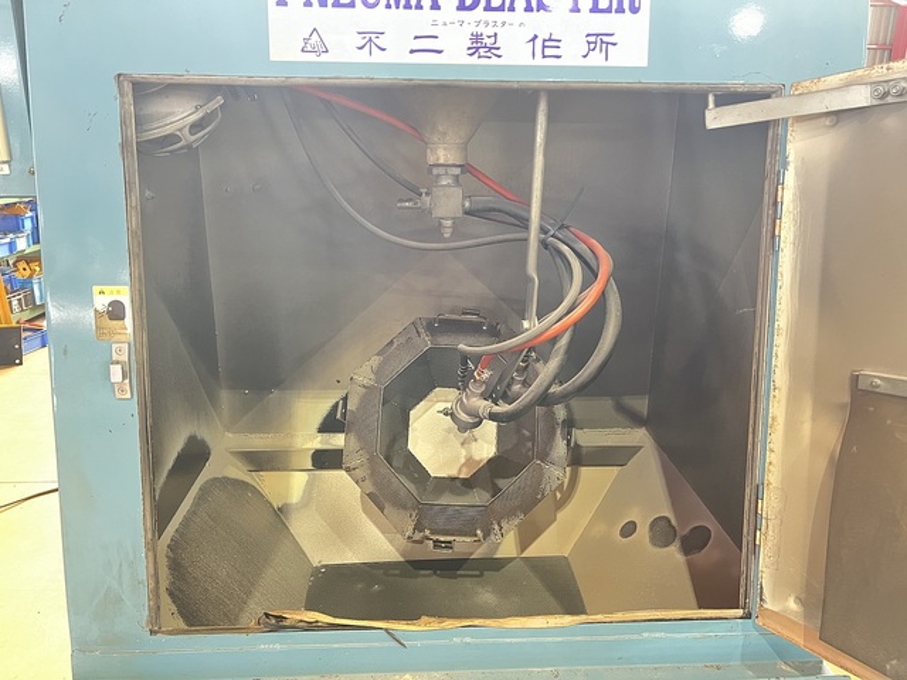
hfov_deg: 67.3
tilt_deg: -16.7
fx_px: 681
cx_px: 454
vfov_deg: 53.1
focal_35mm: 26
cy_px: 340
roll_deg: +0.0
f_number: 1.5
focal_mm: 5.7
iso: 800
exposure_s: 1/30
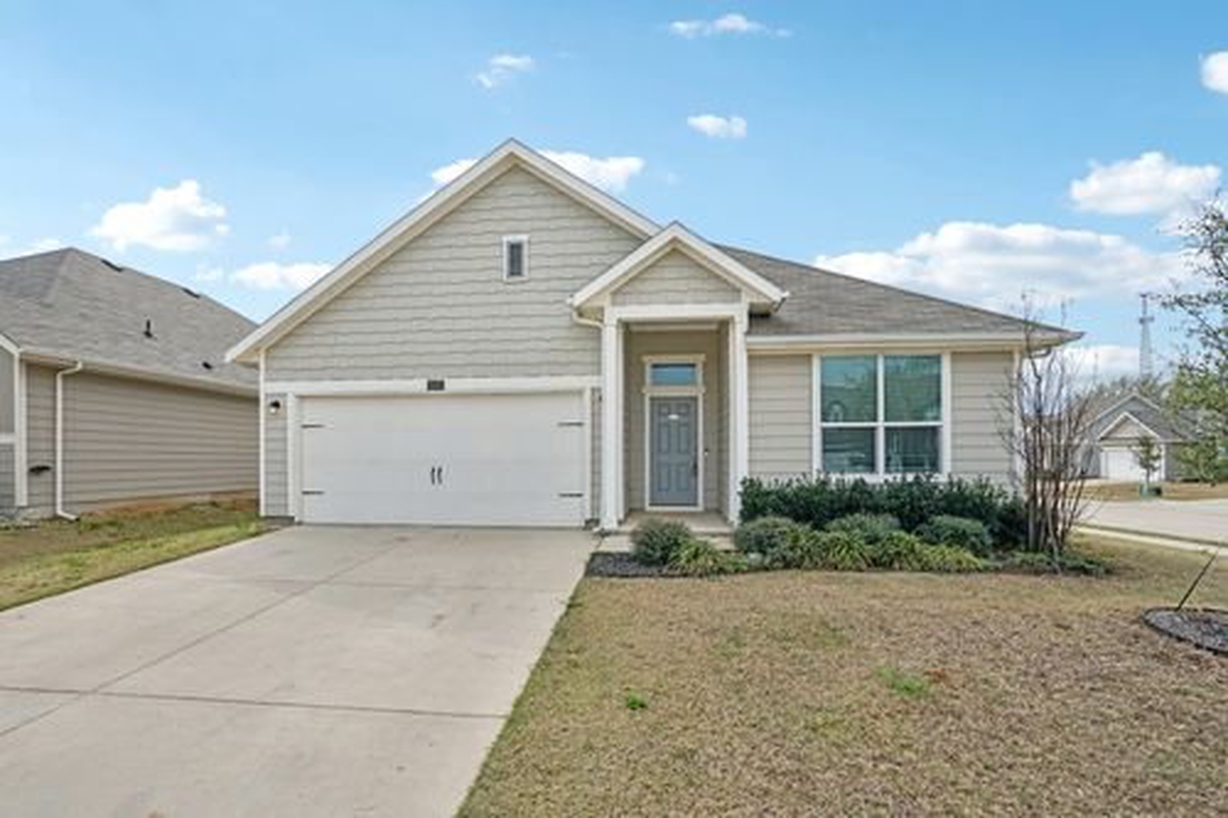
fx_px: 546
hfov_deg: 96.8
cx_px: 614
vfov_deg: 73.7
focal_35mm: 16
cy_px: 409
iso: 100
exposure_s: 1/320
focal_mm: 16
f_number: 8
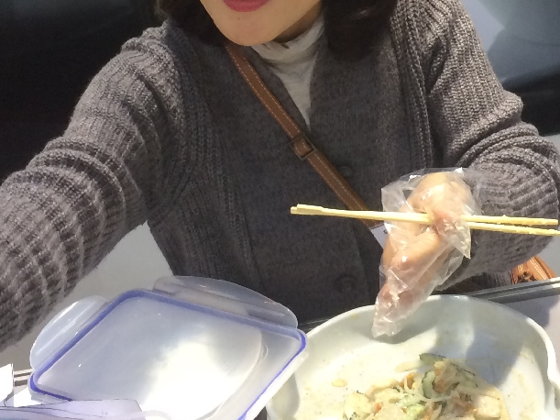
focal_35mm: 76
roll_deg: +9.0
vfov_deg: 18.7
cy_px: -30
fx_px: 1229
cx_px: 385
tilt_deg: -23.0
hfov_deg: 25.5
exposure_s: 1/30
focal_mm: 4.15
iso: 80
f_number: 2.2
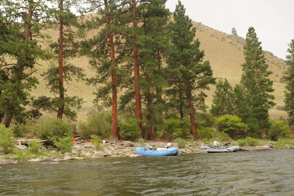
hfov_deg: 44.2
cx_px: 112
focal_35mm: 44
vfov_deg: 30.4
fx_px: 359
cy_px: 76
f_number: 5
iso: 400
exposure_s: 1/60
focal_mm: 35
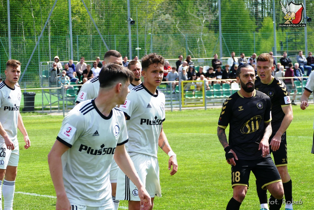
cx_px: 157
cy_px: 105
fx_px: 1431
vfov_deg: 8.4
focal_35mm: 164
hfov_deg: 12.5
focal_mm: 59.97
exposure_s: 1/800
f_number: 3.9
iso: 125
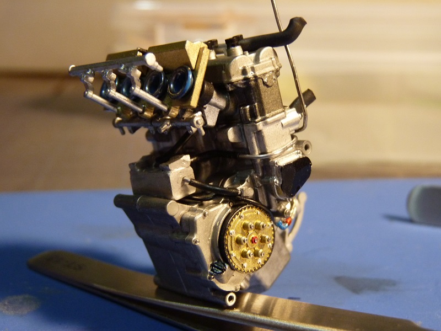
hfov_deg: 36.2
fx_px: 675
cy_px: 166
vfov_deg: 27.5
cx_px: 220
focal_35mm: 53
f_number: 3.2
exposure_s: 1/8
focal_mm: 9.5
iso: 400
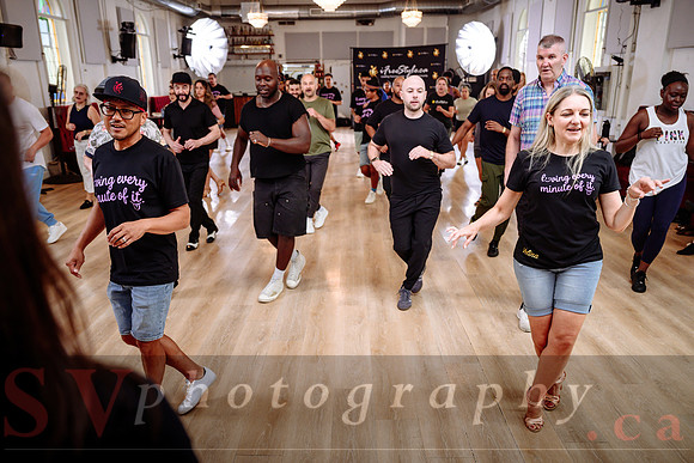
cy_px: 274
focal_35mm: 29
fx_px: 561
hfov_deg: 63.5
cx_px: 346
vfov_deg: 44.7
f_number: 2.8
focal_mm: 24
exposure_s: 1/250
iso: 1000
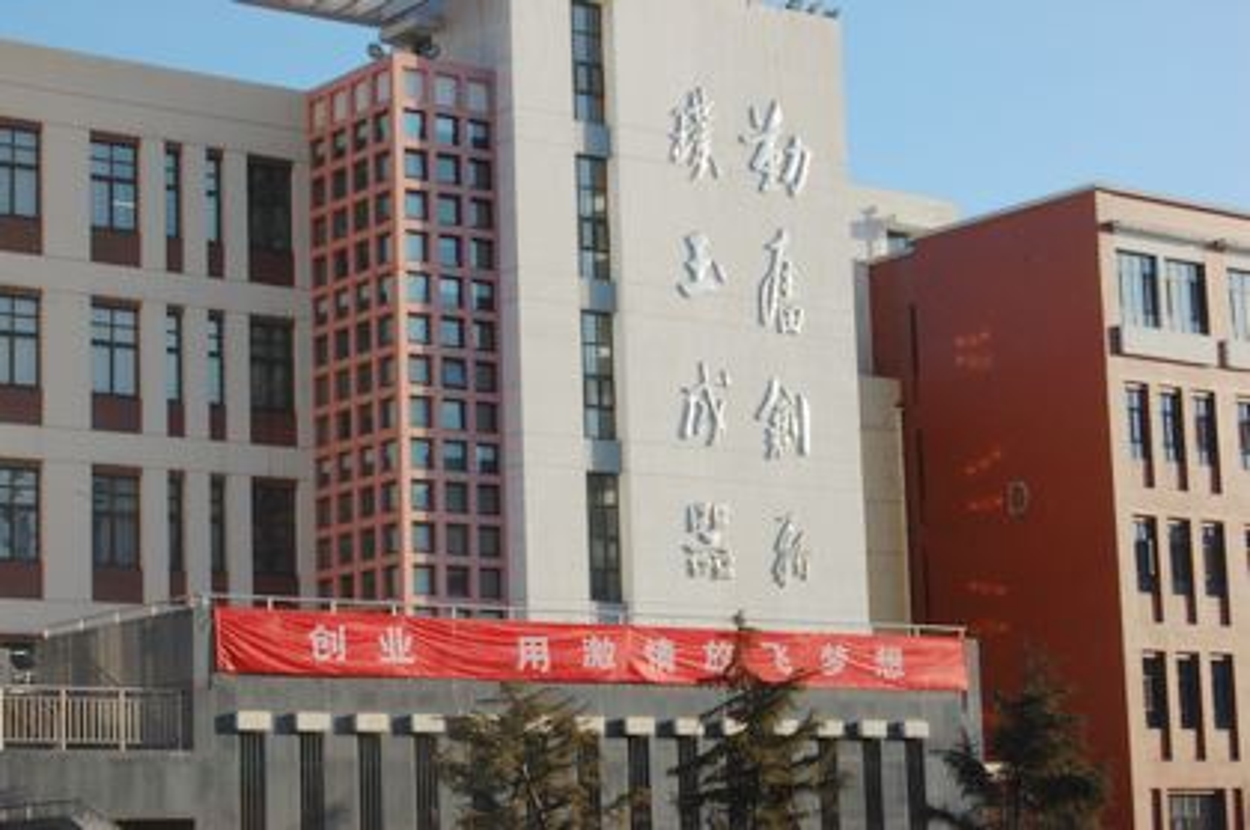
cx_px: 625
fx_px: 2861
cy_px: 415
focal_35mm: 82
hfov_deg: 24.6
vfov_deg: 16.5
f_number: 36
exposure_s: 1/25
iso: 400
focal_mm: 55
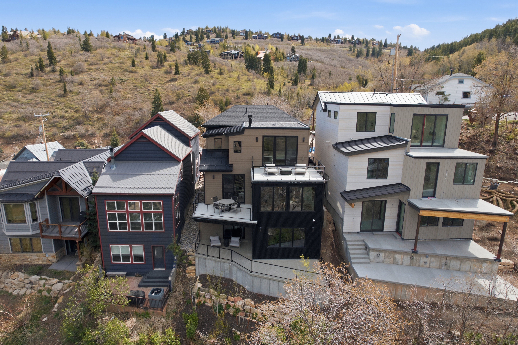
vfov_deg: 57.2
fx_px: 316
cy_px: 172
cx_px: 259
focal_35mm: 22
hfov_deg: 78.6
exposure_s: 1/1250
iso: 100
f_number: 2.8
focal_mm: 8.4
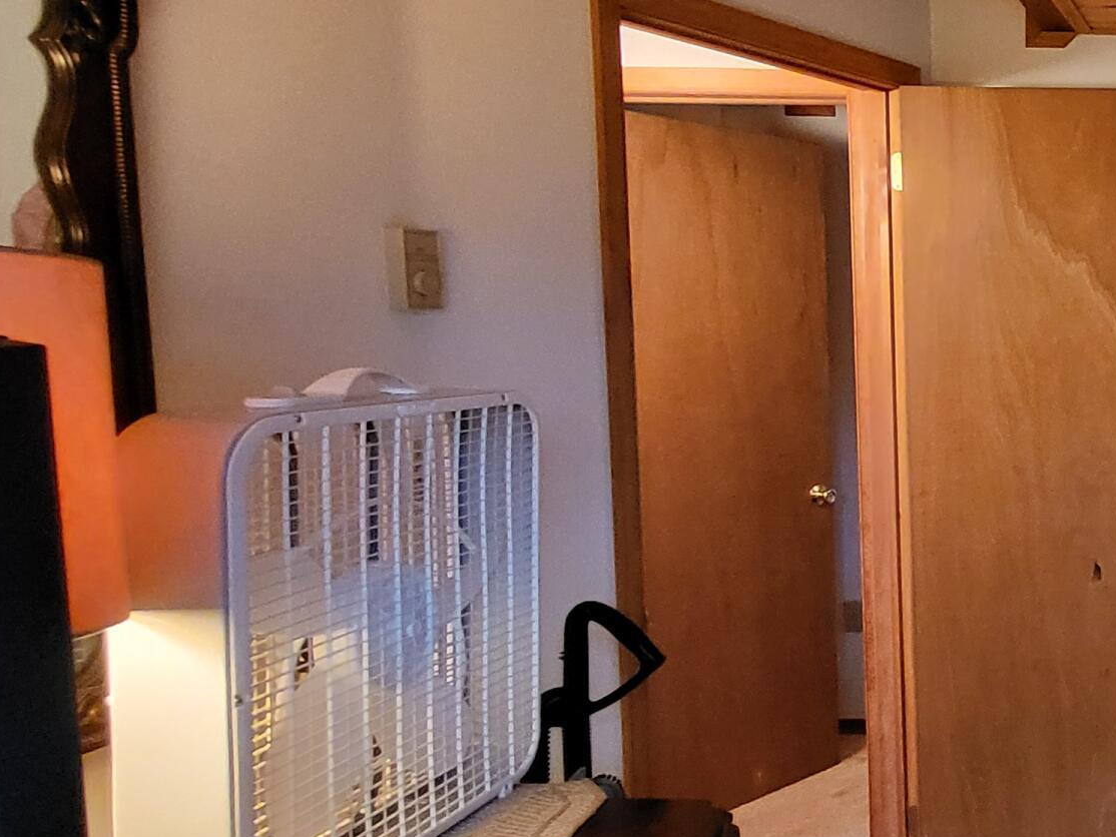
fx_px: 1129
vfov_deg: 40.7
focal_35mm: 35
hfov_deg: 39.3
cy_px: 405
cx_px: 1316
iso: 800
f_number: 2.2
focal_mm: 1.74
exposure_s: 1/24
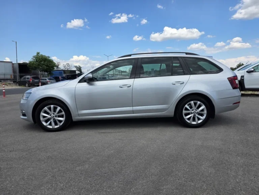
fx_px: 172
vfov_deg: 58.9
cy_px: 98
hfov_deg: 73.9
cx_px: 130
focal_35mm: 23
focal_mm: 6.25
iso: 80
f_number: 1.7
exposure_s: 1/5958
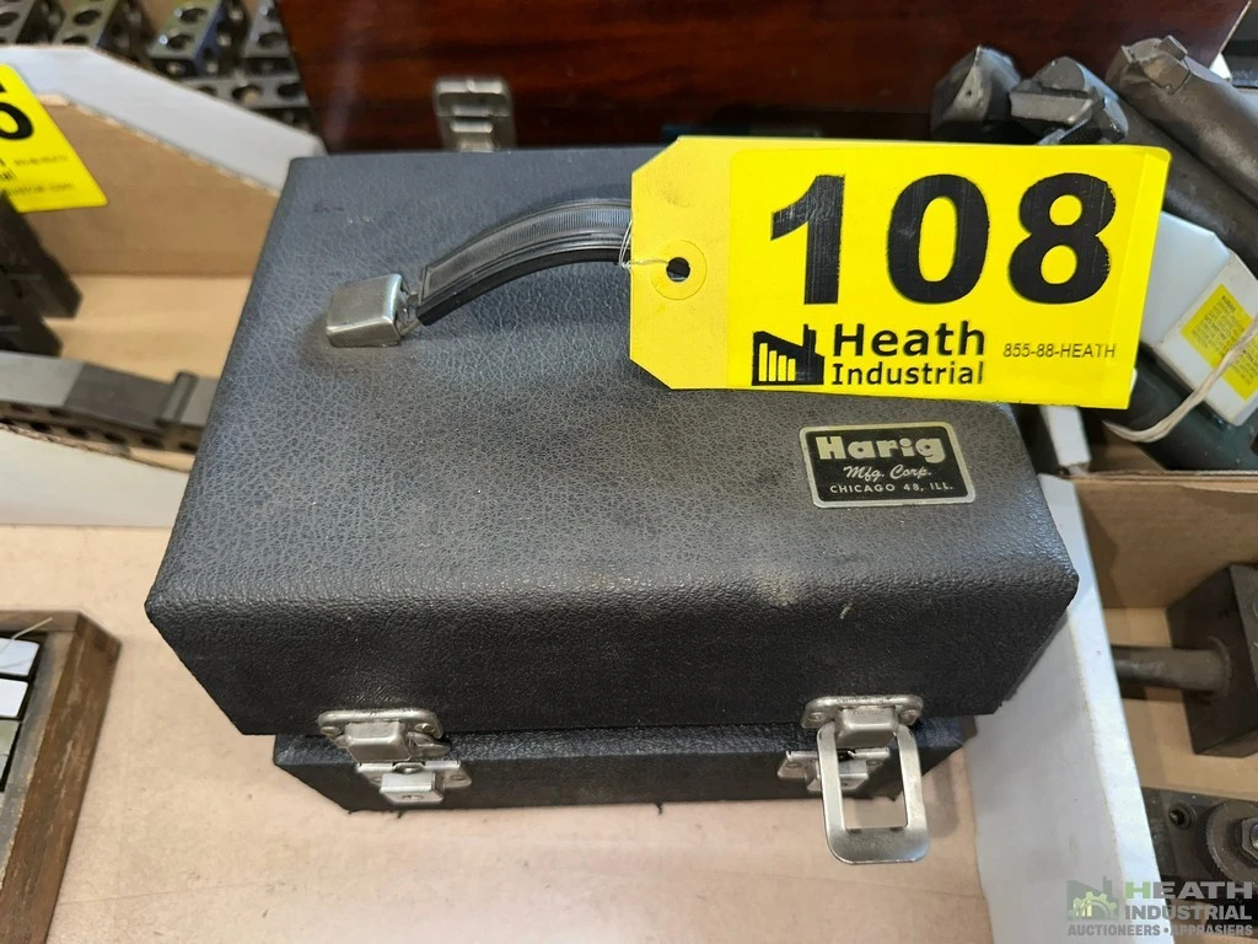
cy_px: 472
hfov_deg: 71.6
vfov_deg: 56.8
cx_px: 629
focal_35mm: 24
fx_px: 872
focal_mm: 6.86
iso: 50
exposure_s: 1/46
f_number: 1.78
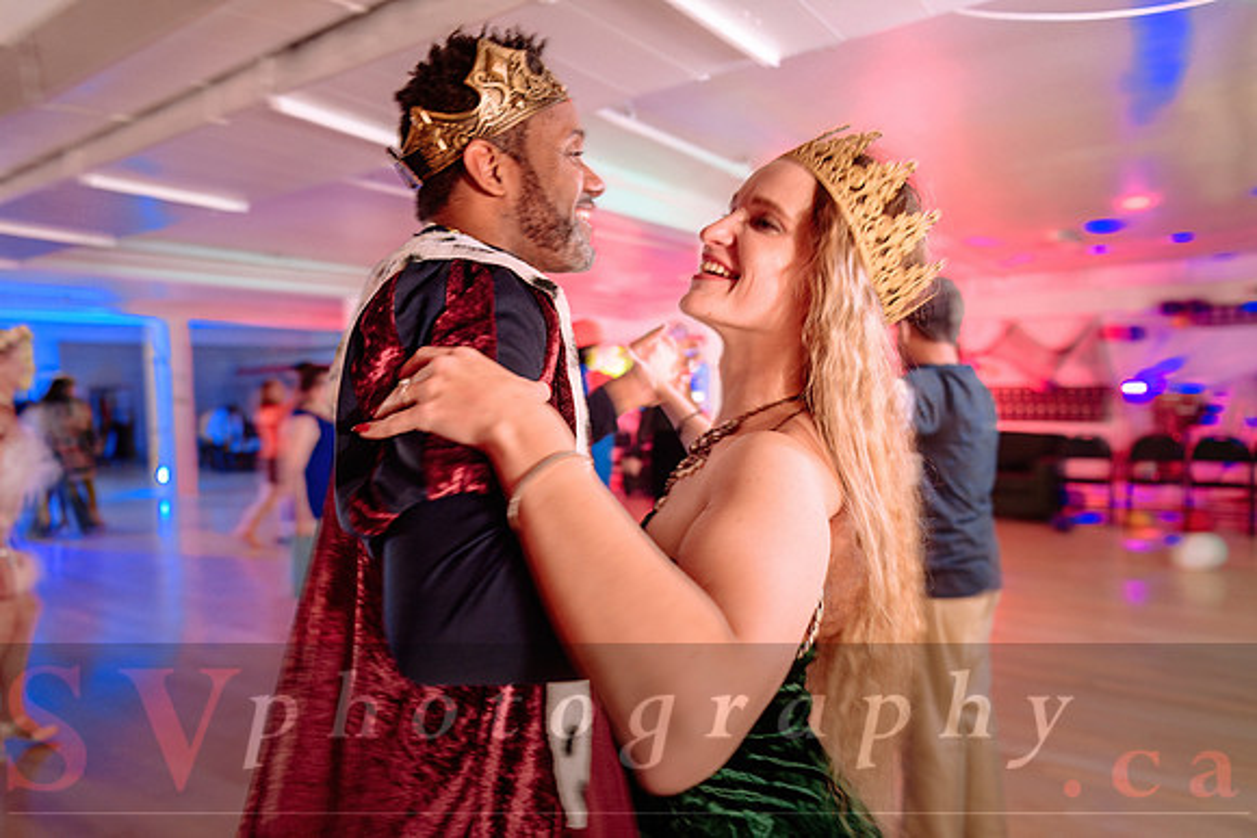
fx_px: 838
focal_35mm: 24
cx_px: 628
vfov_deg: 53.2
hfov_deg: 73.7
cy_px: 419
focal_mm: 24
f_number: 2.8
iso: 800
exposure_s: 1/30
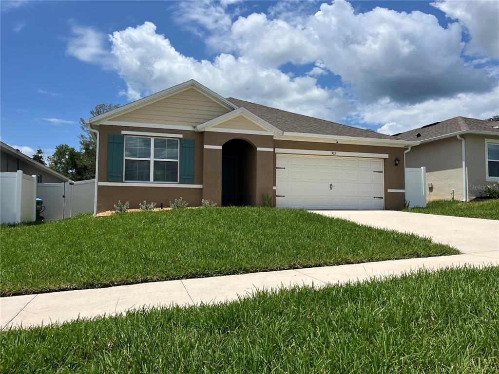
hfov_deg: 67.3
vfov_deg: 53.1
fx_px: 375
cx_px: 250
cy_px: 187
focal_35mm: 26
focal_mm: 5.1
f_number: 1.6
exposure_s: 1/7353
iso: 50
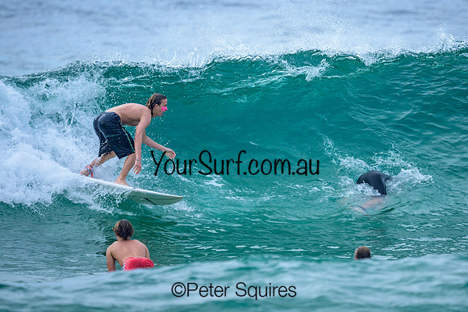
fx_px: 12541
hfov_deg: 2.1
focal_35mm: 965
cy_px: 124
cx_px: 254
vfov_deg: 1.4
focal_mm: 800
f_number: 6.3
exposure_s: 1/3200
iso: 560
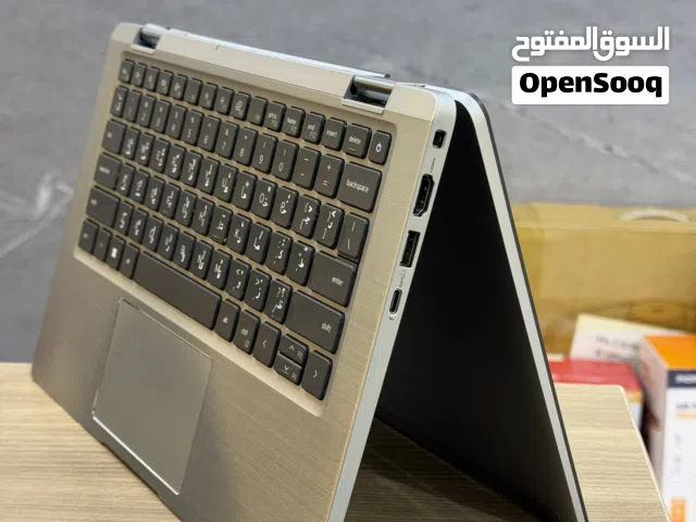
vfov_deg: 30.3
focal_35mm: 48
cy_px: 261
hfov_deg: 39.7
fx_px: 965
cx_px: 348
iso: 160
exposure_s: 1/50
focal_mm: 6.76
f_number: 1.78
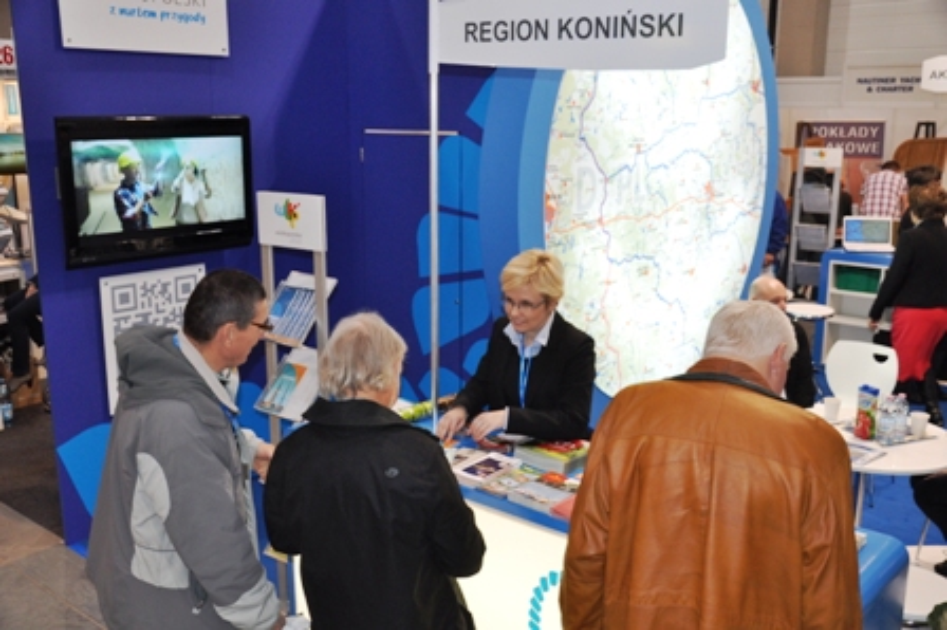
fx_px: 946
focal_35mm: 36
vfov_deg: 36.8
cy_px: 315
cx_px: 474
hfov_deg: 53.2
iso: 720
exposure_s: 1/125
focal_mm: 24
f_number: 3.8
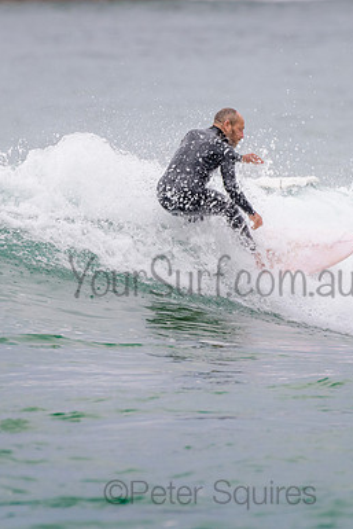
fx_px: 13577
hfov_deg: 1.5
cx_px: 210
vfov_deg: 2.2
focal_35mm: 924
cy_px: 264
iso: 280
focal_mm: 500
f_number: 5.6
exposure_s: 1/800
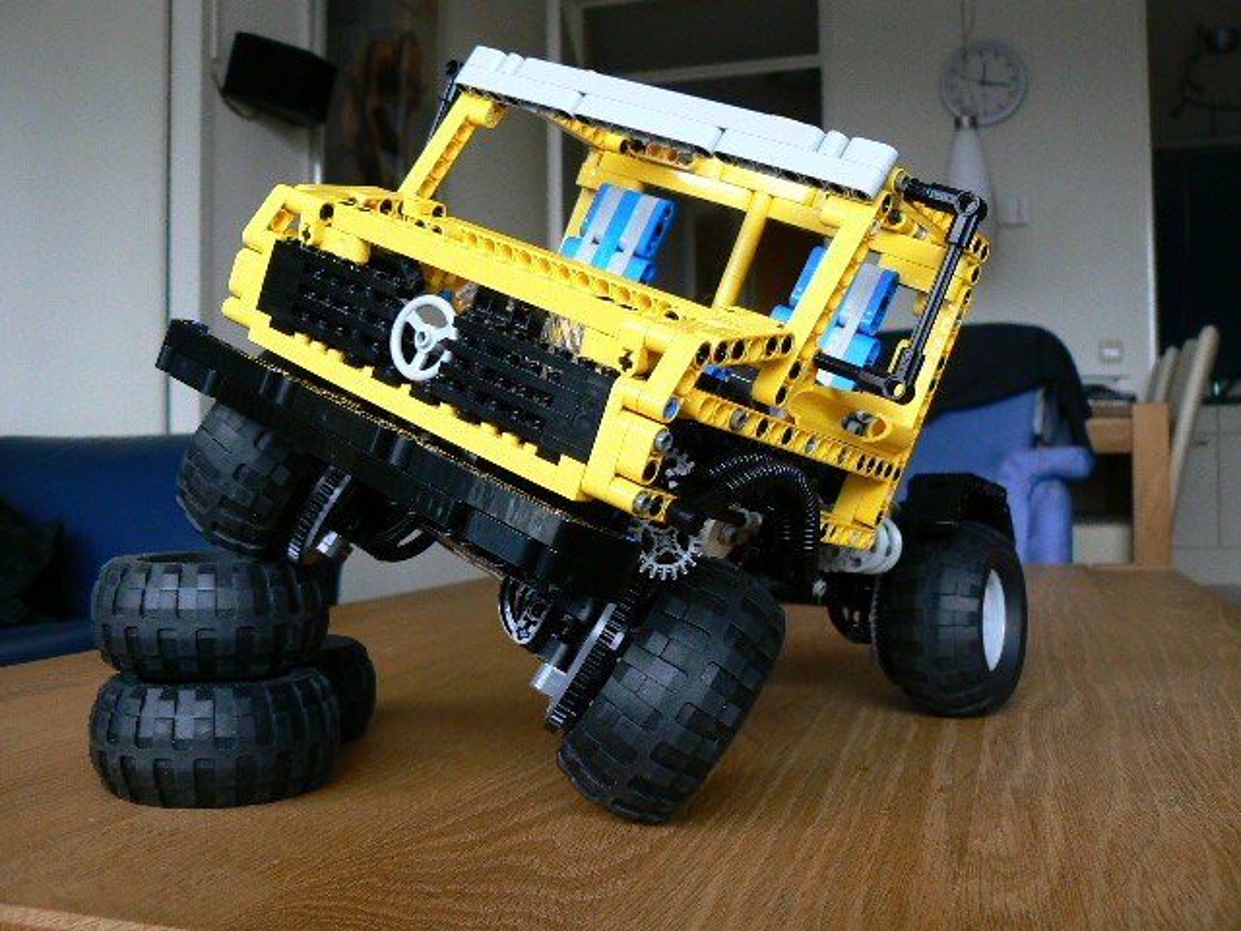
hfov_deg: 51.4
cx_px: 620
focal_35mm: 36
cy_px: 466
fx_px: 1291
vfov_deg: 39.7
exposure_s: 1/30
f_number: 2.8
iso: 160
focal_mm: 6
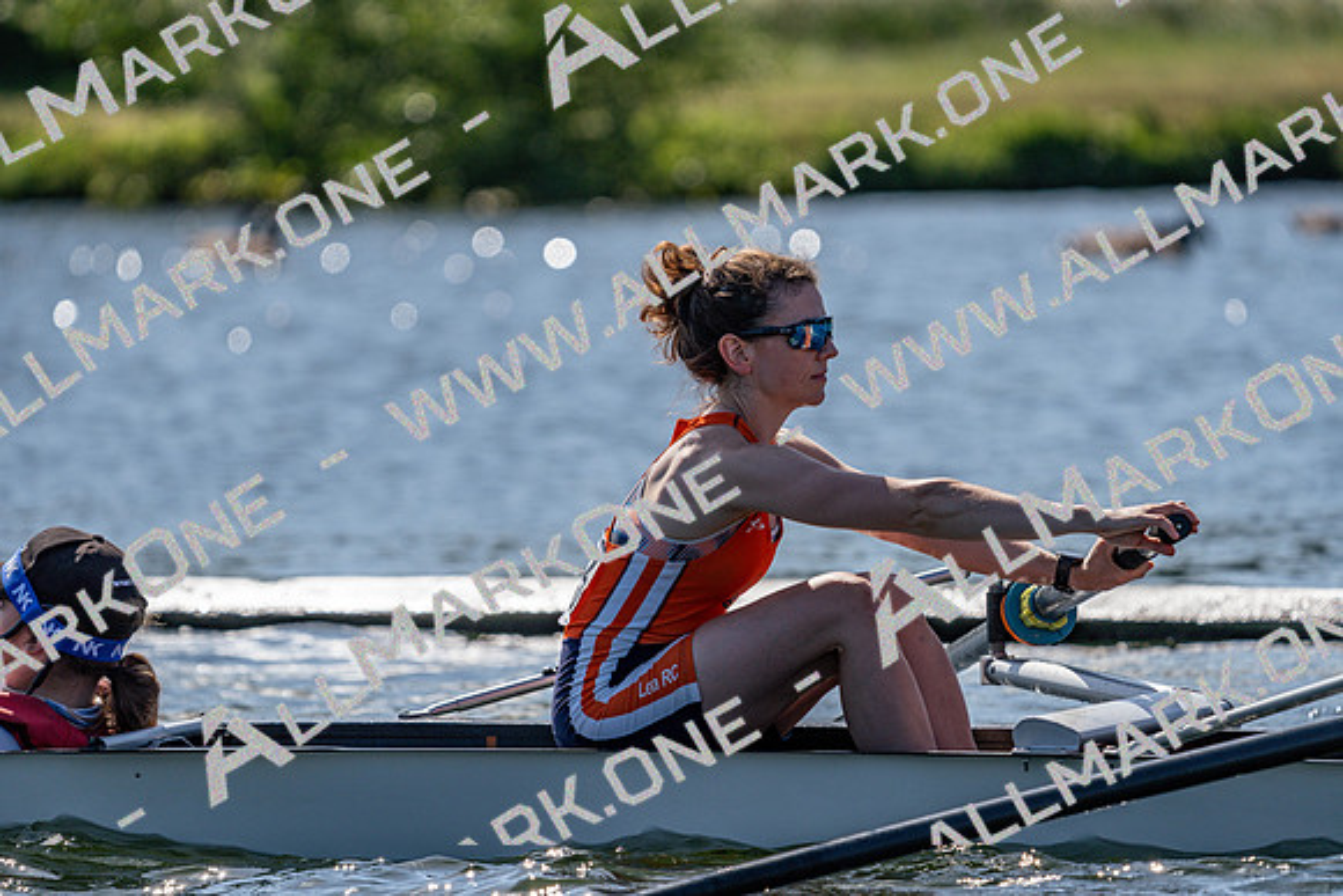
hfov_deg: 5.2
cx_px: 672
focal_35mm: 397
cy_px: 448
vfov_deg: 3.5
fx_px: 14813
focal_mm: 397
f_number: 6.3
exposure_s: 1/2000
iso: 200
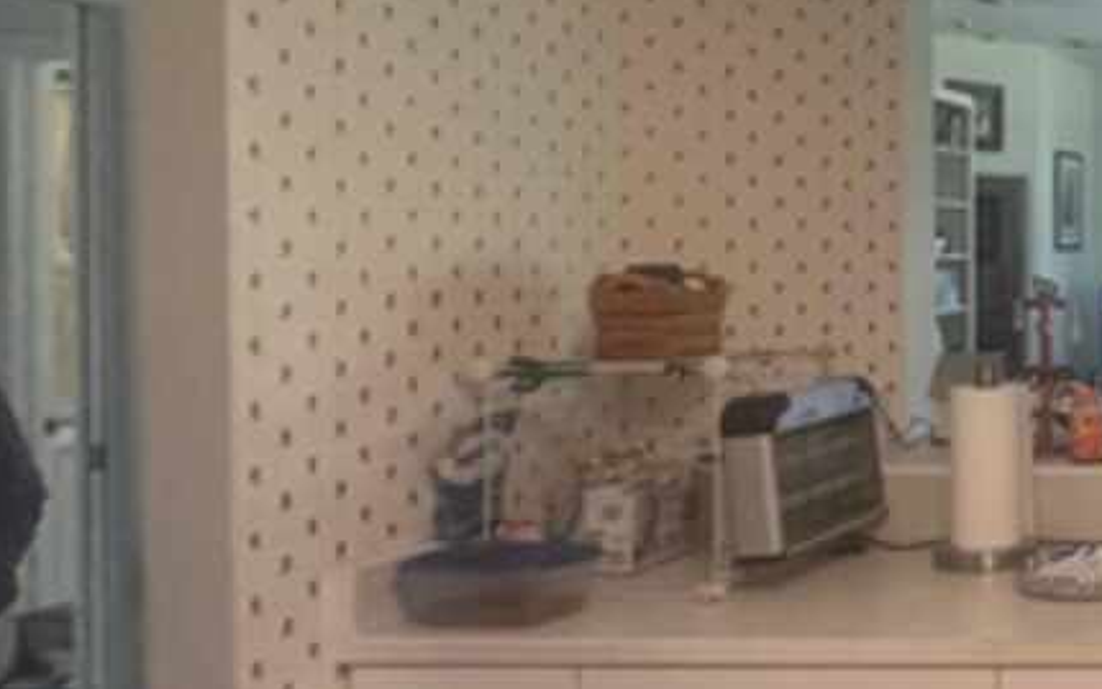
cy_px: 274
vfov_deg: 31.2
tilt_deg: -2.0
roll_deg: -0.1
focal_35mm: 41
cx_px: 1504
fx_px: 1232
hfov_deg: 32.6
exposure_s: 1/120
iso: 250
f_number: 1.8
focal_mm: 1.57
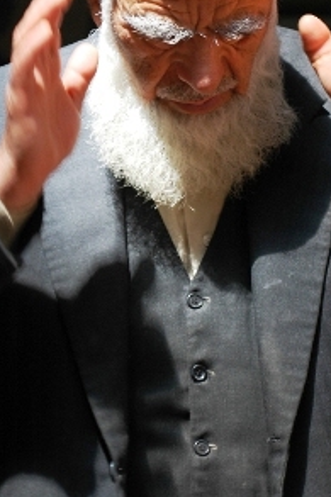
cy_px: 144
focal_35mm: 229
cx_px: 228
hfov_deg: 6.0
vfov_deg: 9.0
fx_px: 3162
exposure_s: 1/125
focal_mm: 100
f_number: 5.6
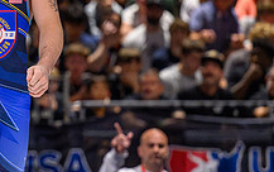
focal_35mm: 375
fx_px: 2802
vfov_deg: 3.5
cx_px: -45
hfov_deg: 5.6
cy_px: 74
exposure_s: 1/800
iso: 10000
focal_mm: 130
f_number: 2.8
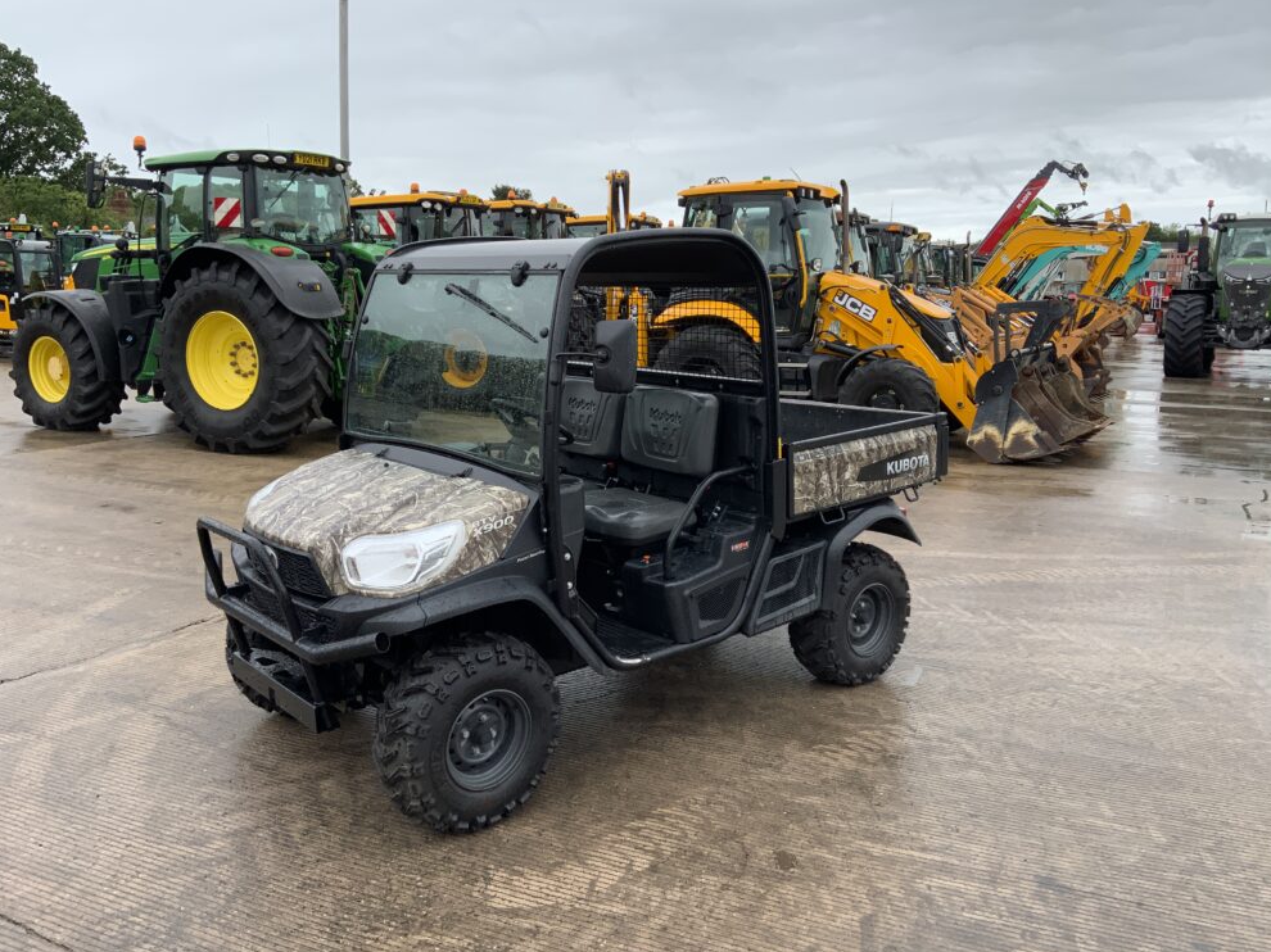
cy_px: 464
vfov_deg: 46.8
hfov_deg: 60.0
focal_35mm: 30
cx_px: 628
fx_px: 1101
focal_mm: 3
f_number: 1.8
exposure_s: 1/691
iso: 16
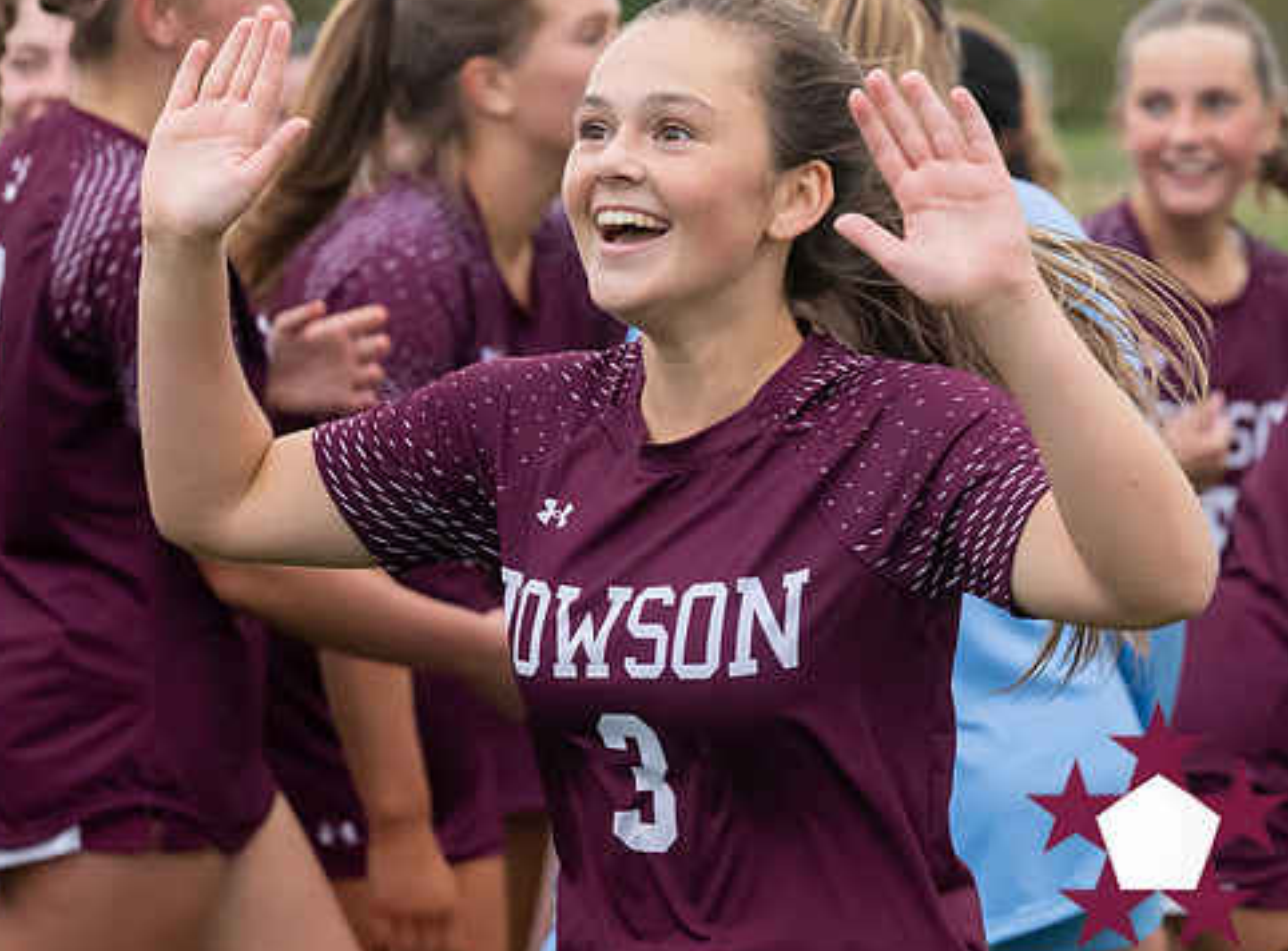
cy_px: 459
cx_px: 847
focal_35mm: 200
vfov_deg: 7.4
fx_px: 7401
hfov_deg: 9.9
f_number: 2.8
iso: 2500
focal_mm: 80
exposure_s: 1/1600
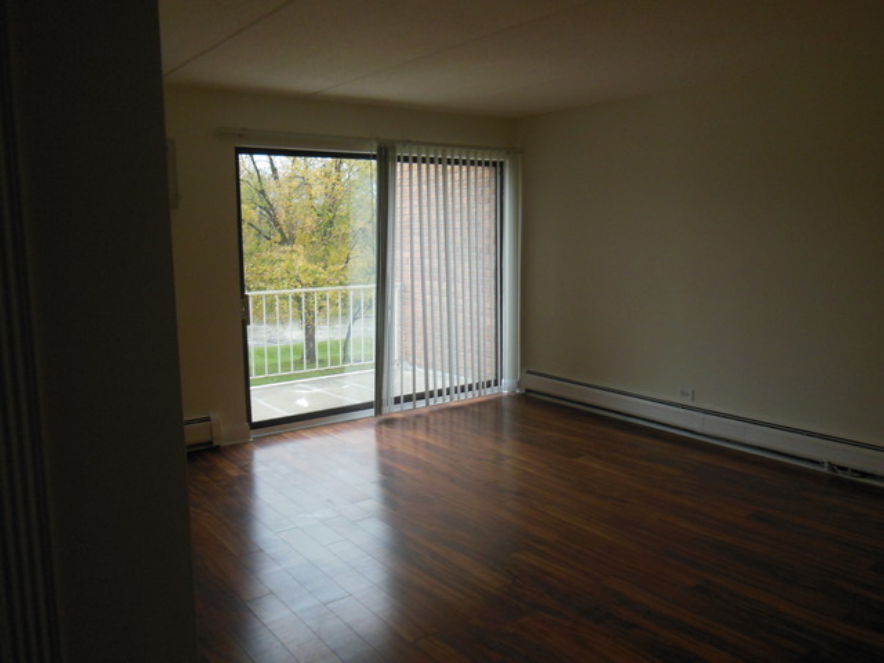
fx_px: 741
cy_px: 332
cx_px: 442
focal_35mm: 29
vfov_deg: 48.2
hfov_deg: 61.7
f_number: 3.7
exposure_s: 1/250
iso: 320
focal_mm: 5.2
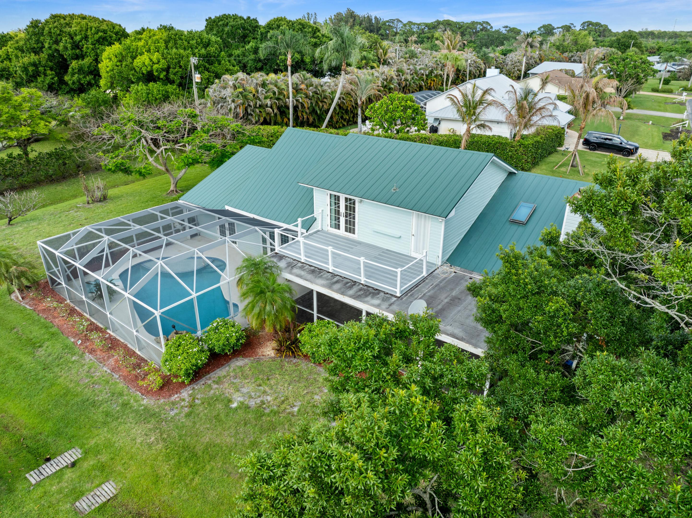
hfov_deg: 71.6
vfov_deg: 56.8
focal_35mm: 24
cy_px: 259
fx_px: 479
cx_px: 346
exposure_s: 1/1250
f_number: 2.8
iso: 140
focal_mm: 12.29
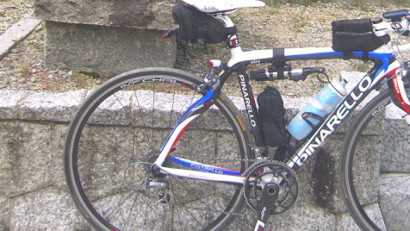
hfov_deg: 23.6
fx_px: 968
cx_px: 315
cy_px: -57
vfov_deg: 13.2
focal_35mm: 89
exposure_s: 1/320
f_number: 2.8
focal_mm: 7.9
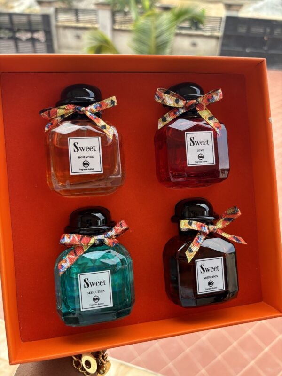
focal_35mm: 26
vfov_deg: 67.3
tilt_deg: -37.6
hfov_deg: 53.1
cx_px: 141
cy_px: 188
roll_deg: -3.2
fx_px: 282
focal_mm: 5.96
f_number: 1.6
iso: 50
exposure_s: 1/121
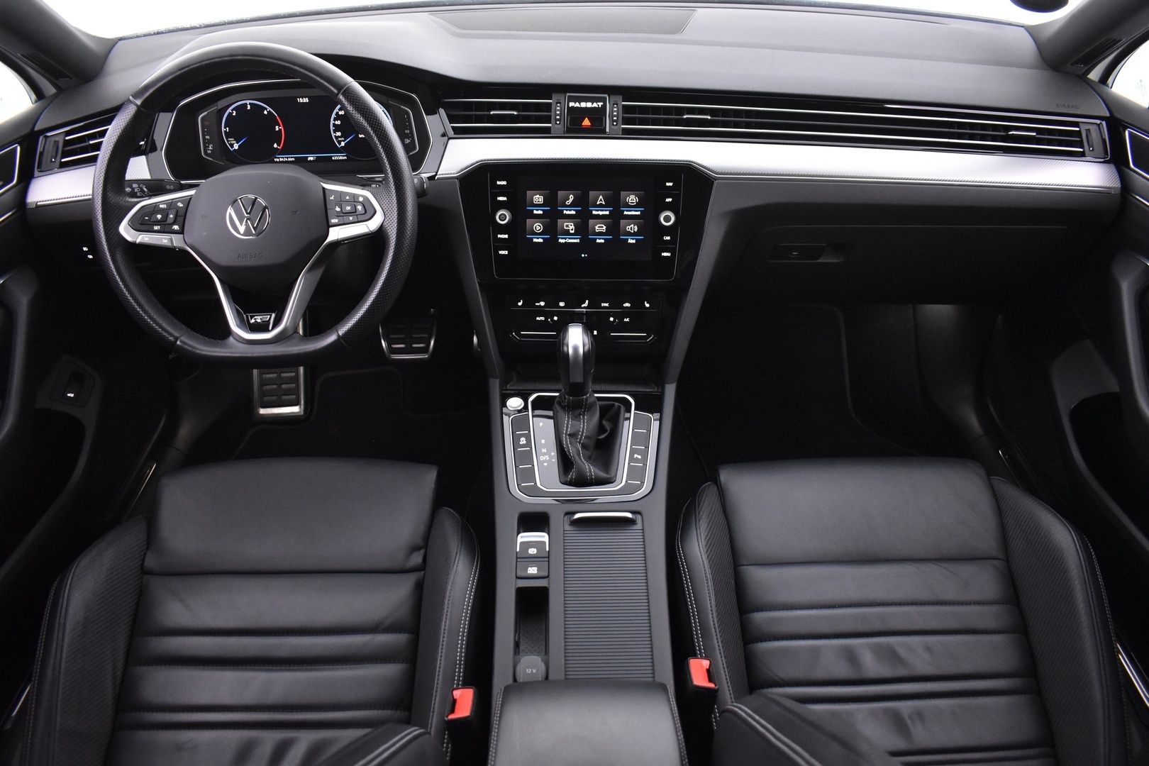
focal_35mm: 27
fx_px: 862
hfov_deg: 67.4
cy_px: 383
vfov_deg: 47.9
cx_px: 574
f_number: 3.5
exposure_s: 1/20
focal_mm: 18
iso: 3200
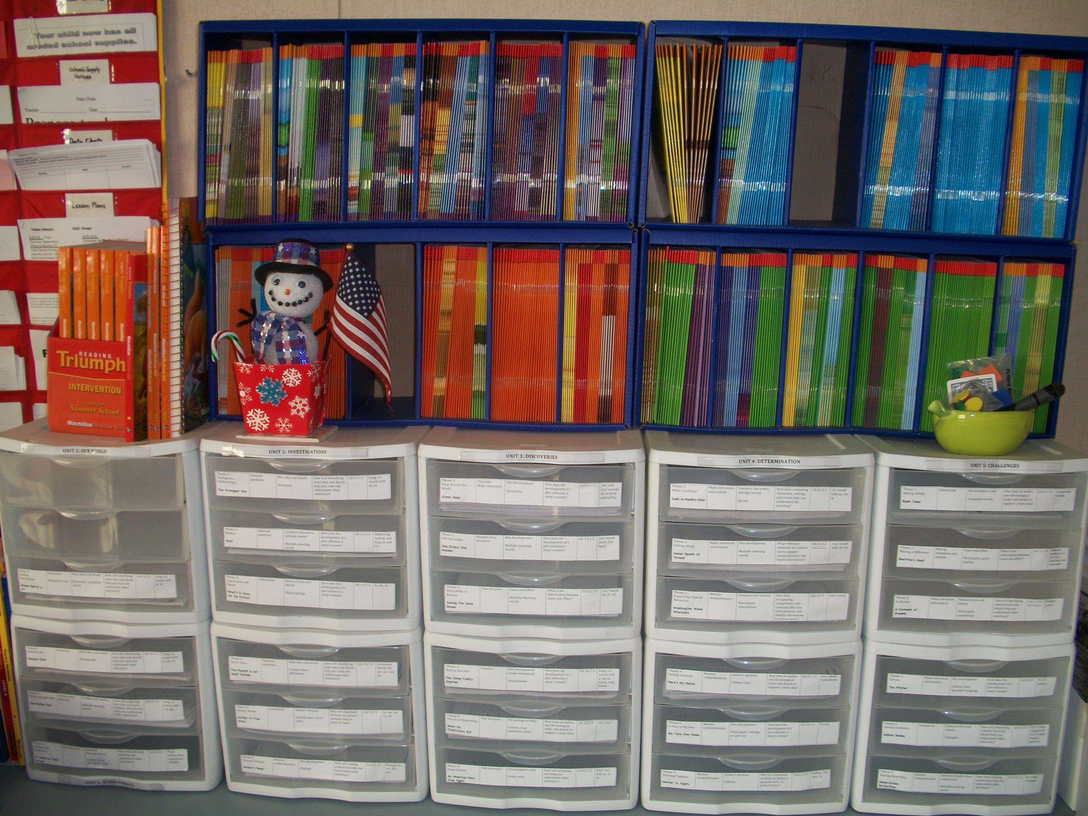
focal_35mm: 35
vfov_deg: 40.7
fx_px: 1100
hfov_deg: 52.6
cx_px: 544
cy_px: 408
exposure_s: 1/30
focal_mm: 6.3
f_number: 3.1
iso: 80
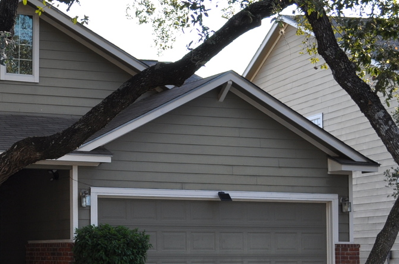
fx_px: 1051
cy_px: 188
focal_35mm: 95
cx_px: 7
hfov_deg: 20.8
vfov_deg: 14.3
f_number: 5.6
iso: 200
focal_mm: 26
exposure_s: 1/200
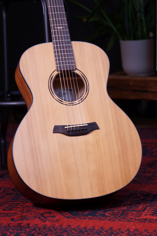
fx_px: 736
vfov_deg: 18.2
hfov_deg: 12.2
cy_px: 118
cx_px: 78
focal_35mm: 112
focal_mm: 75
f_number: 5
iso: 100
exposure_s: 1/8
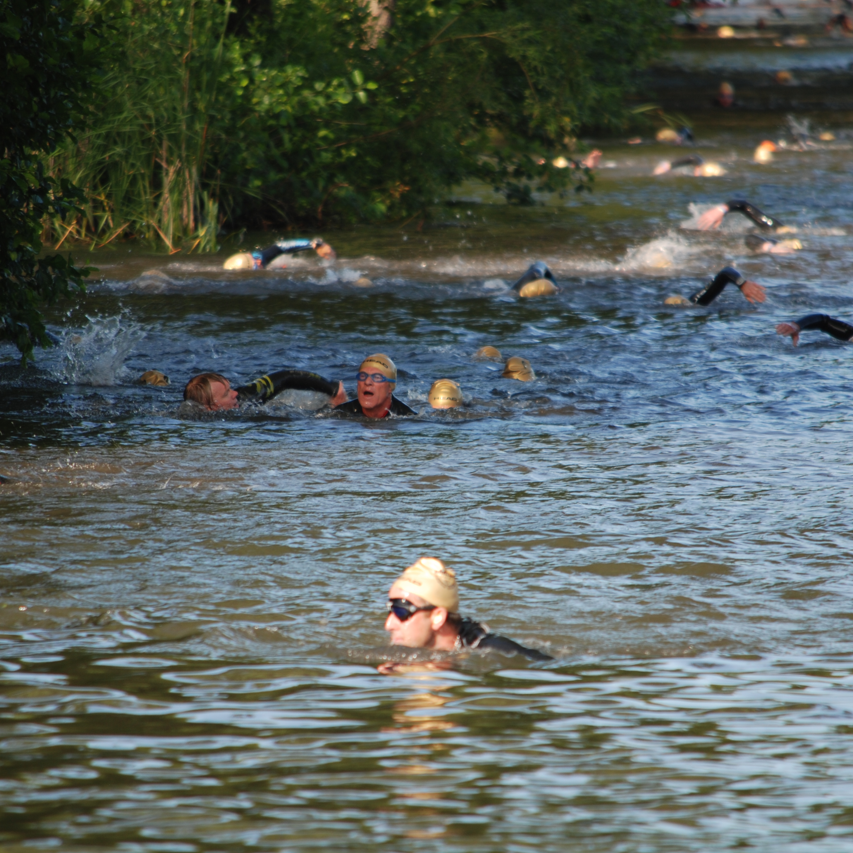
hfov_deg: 3.1
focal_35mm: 573
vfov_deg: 3.1
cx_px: 425
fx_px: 15975
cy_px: 426
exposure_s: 1/125
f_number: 5.6
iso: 100
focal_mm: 300
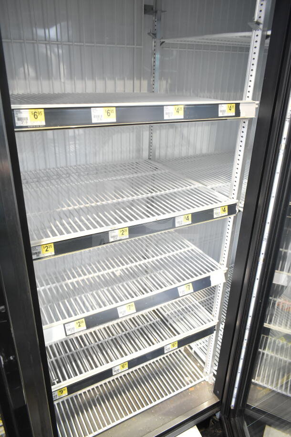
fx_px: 327
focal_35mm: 27
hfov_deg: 48.0
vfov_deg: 67.4
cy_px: 218
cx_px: 146
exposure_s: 1/60
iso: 1600
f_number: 4
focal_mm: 18
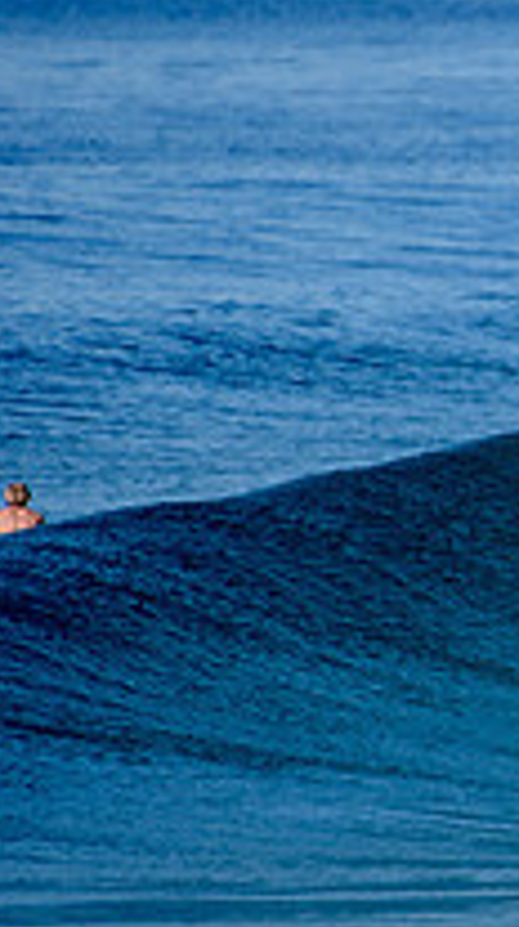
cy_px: 437
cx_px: 1239
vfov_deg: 1.5
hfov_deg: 0.8
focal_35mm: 1470
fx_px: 36067
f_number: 5.6
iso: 125
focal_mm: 500
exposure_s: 1/1600
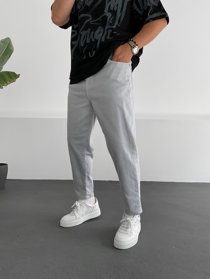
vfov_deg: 61.7
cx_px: 105
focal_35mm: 29
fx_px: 235
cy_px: 140
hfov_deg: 48.2
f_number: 1.8
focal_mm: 3
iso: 25
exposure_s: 1/120
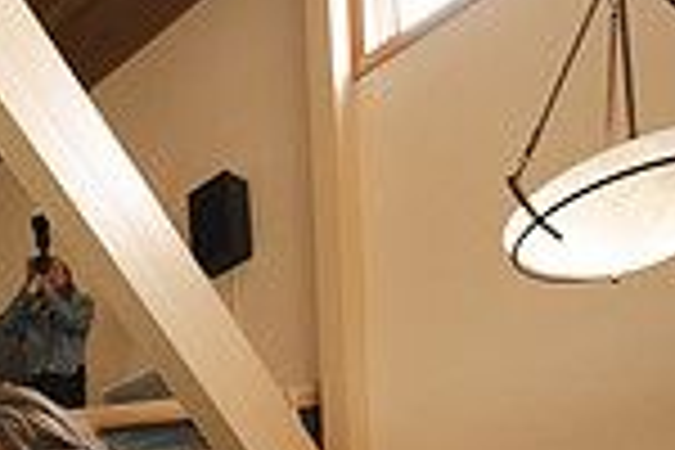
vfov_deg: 18.7
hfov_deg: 30.2
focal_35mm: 54
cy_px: 832
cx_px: -176
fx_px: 1012
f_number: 4
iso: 1250
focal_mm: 14
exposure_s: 1/125
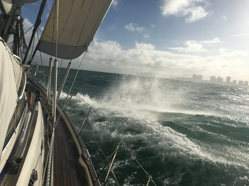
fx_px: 209
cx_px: 124
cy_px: 93
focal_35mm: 29
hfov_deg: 61.7
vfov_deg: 48.2
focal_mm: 4.15
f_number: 2.2
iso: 25
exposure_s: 1/5917
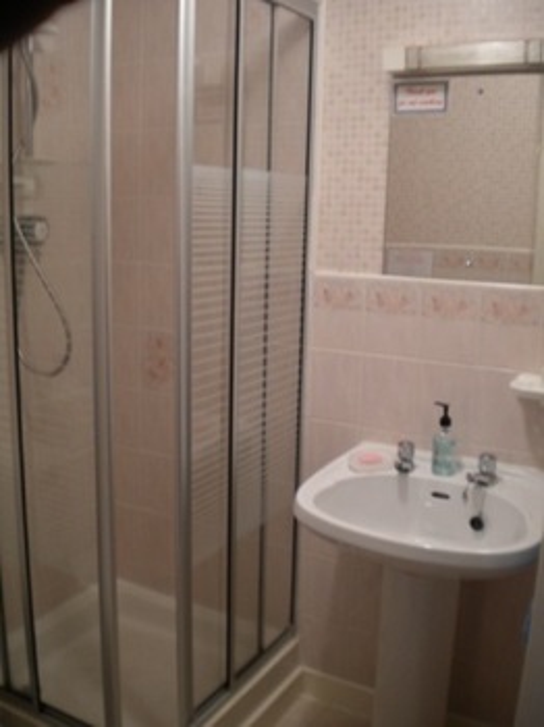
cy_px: 364
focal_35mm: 35
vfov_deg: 52.7
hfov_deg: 40.7
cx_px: 272
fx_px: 734
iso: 119
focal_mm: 6.3
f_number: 3.1
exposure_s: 1/8
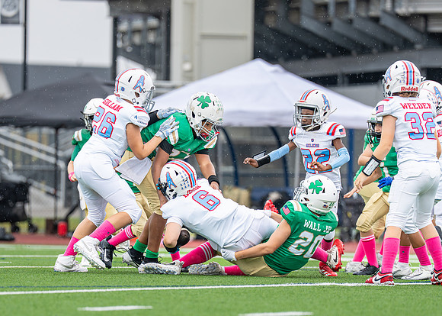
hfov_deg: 5.5
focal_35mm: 364
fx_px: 4565
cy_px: 224
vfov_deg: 4.0
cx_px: 217
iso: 500
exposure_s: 1/1000
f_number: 2.8
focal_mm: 200
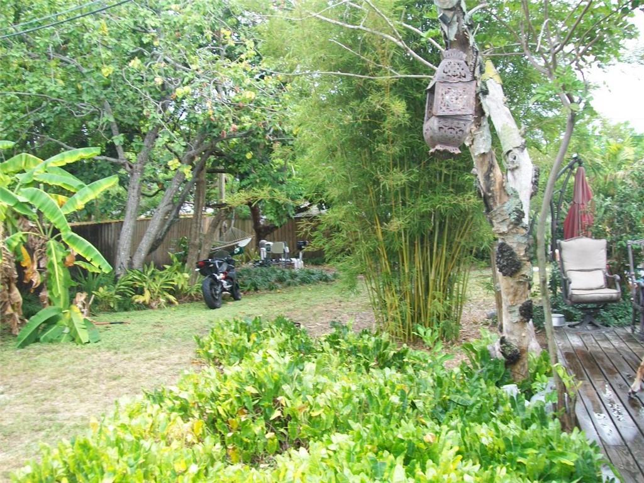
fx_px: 670
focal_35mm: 36
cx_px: 322
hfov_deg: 51.4
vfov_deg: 39.7
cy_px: 242
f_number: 2.7
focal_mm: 6
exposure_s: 1/50
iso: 64
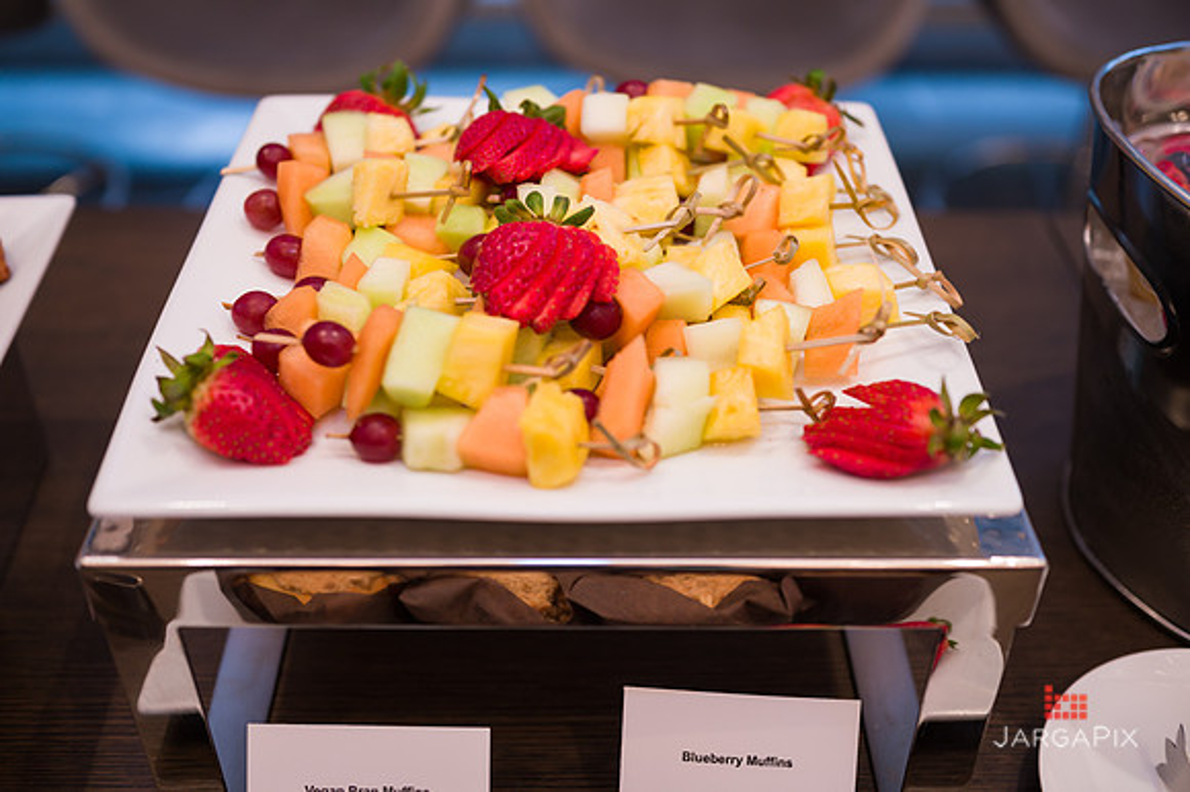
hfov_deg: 48.5
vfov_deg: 33.4
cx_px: 595
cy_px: 396
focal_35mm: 40
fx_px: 1321
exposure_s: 1/200
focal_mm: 40
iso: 400
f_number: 3.2
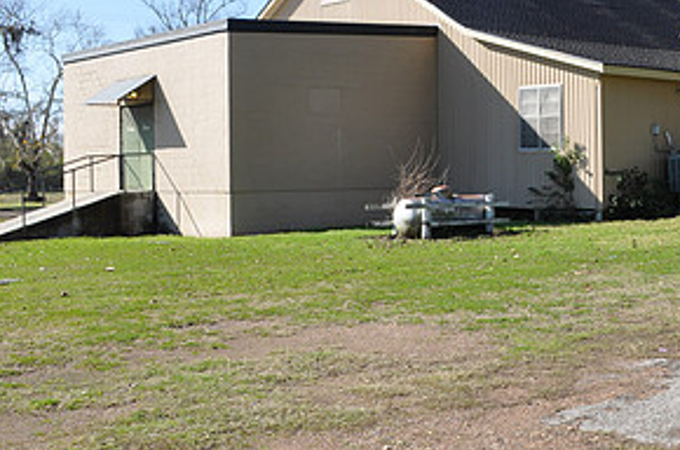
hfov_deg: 32.4
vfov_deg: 22.4
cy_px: 128
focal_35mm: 60
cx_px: 560
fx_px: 1131
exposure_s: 1/125
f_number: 10
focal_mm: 20
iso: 200
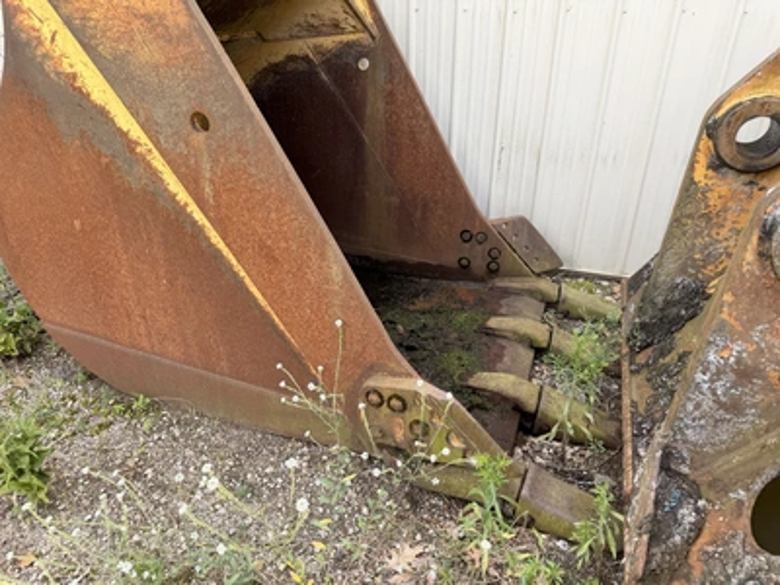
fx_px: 541
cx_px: 390
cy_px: 292
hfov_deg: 71.6
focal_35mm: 24
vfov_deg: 56.8
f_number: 1.78
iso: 100
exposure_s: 1/979
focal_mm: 6.76
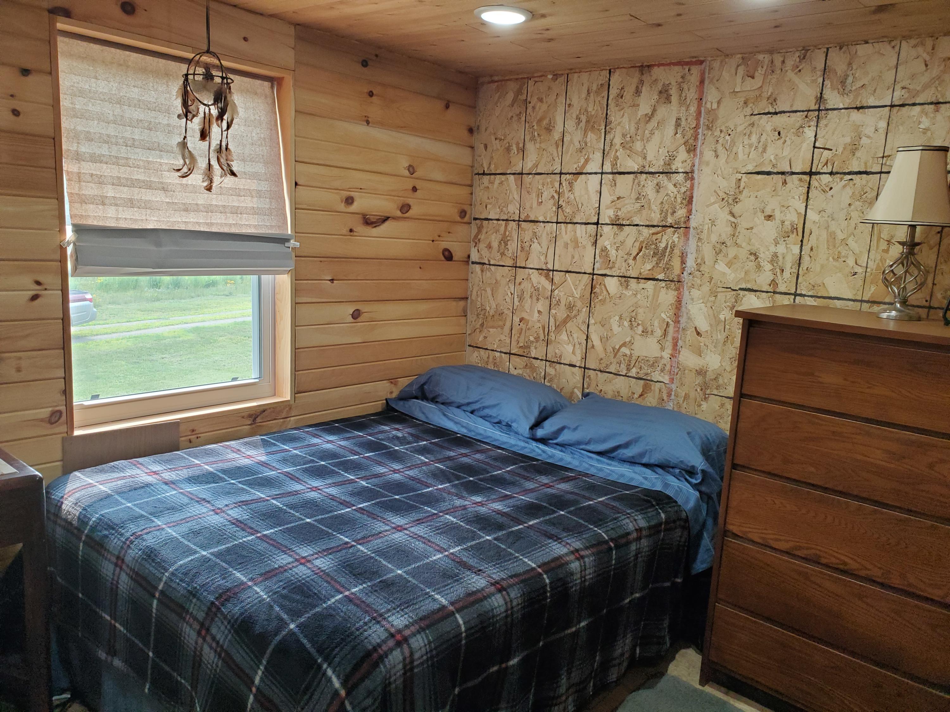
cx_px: 475
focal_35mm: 26
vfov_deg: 53.1
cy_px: 356
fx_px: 714
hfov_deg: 67.3
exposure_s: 1/120
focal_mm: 4.3
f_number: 2.4
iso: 250
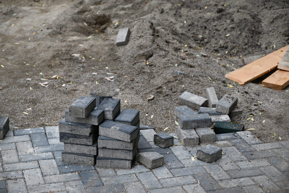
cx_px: 144
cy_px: 96
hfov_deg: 28.8
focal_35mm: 70
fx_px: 562
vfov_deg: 19.5
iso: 1100
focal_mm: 70
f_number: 4
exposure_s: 1/125
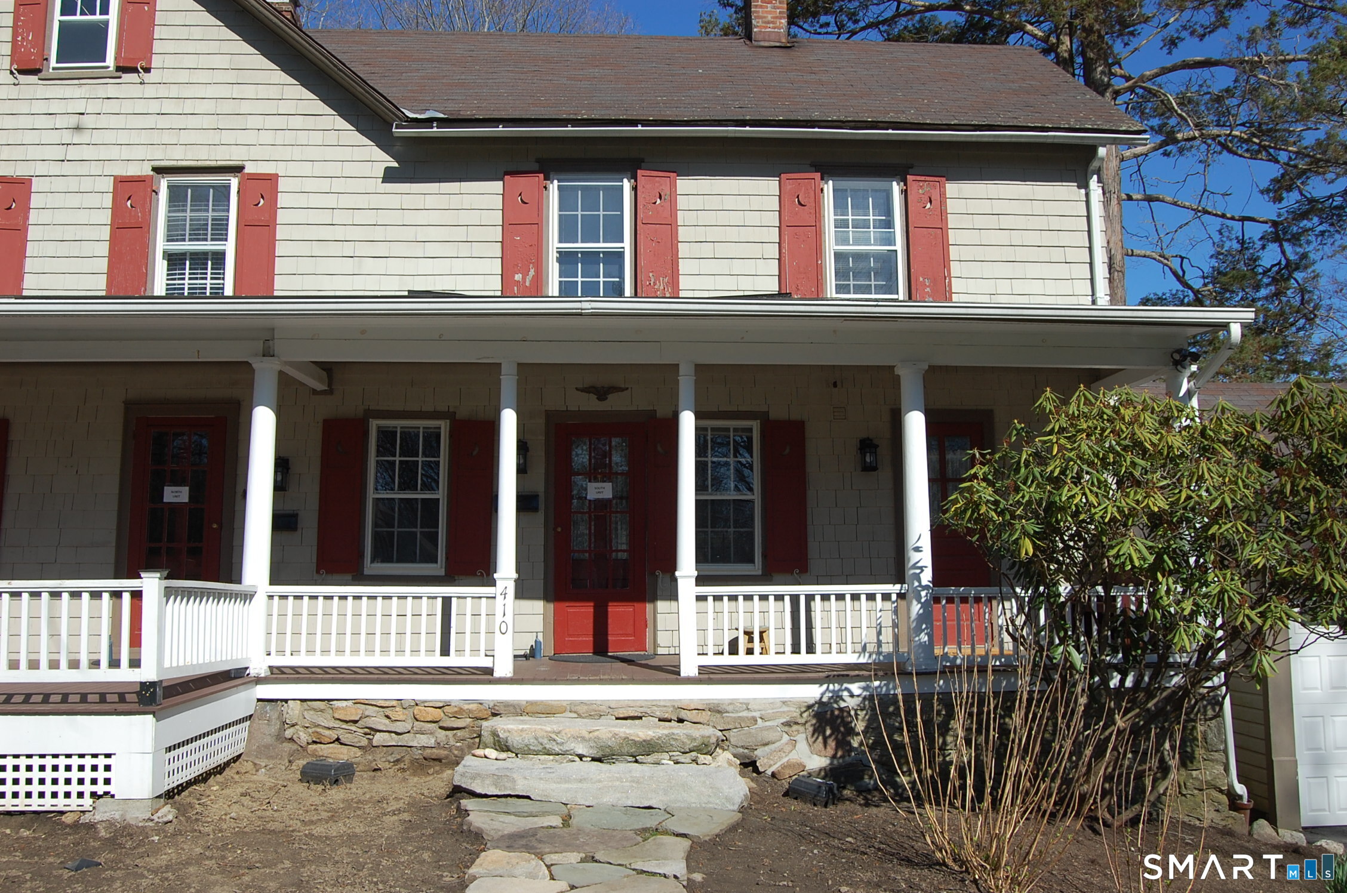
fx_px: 1233
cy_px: 446
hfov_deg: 57.3
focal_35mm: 33
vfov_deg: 39.8
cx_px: 674
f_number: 10
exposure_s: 1/400
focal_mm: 22
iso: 200
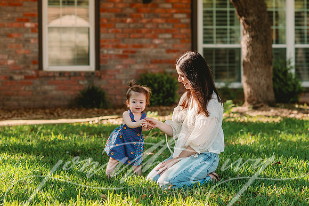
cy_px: 95
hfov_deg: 19.5
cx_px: 140
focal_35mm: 105
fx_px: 897
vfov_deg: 13.1
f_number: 2.8
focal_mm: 85
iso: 125
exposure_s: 1/1000
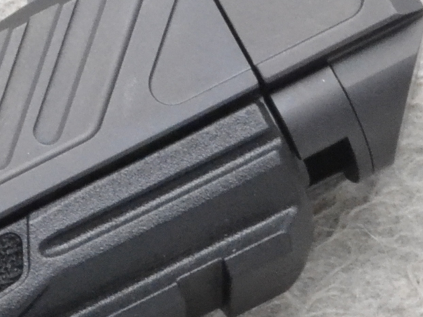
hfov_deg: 4.9
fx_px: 4912
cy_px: 650
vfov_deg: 3.7
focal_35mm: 402
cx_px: -241
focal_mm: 50
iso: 3200
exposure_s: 1/160
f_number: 20
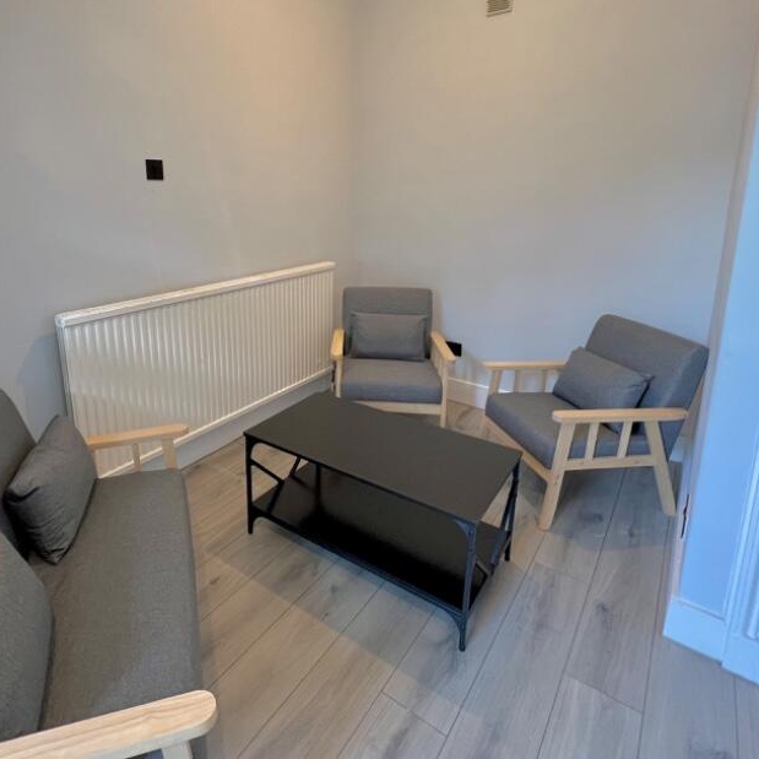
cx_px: 299
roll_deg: +1.1
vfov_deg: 76.9
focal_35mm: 19
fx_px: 471
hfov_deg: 76.7
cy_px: 308
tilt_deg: -12.4
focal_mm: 1.57
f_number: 1.8
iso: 250
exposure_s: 1/65
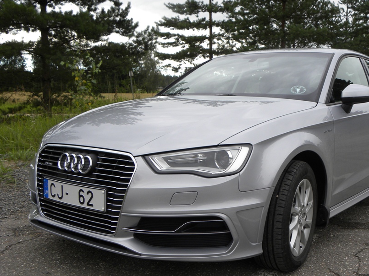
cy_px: 161
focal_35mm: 42
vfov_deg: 34.2
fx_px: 448
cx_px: 225
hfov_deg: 44.5
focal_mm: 5.9
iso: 64
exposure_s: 1/181
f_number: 3.5
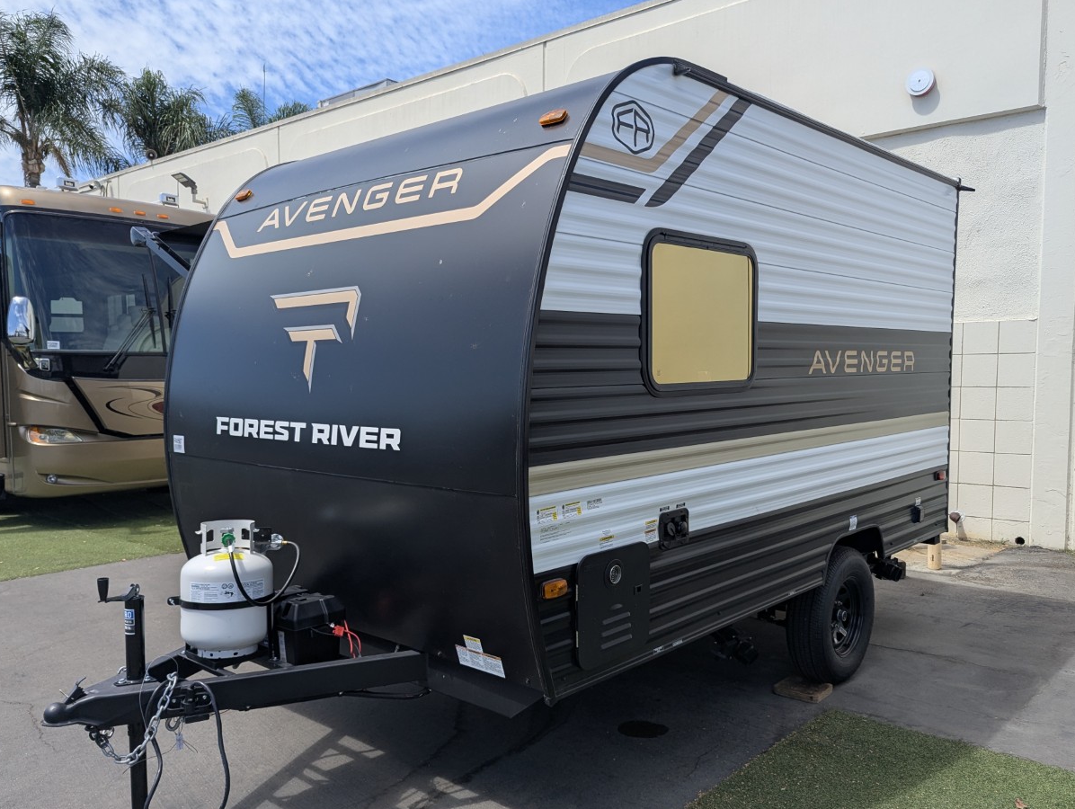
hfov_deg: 63.4
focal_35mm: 28
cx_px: 557
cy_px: 441
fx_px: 871
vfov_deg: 49.8
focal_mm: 6.81
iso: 47
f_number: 1.85
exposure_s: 1/2137
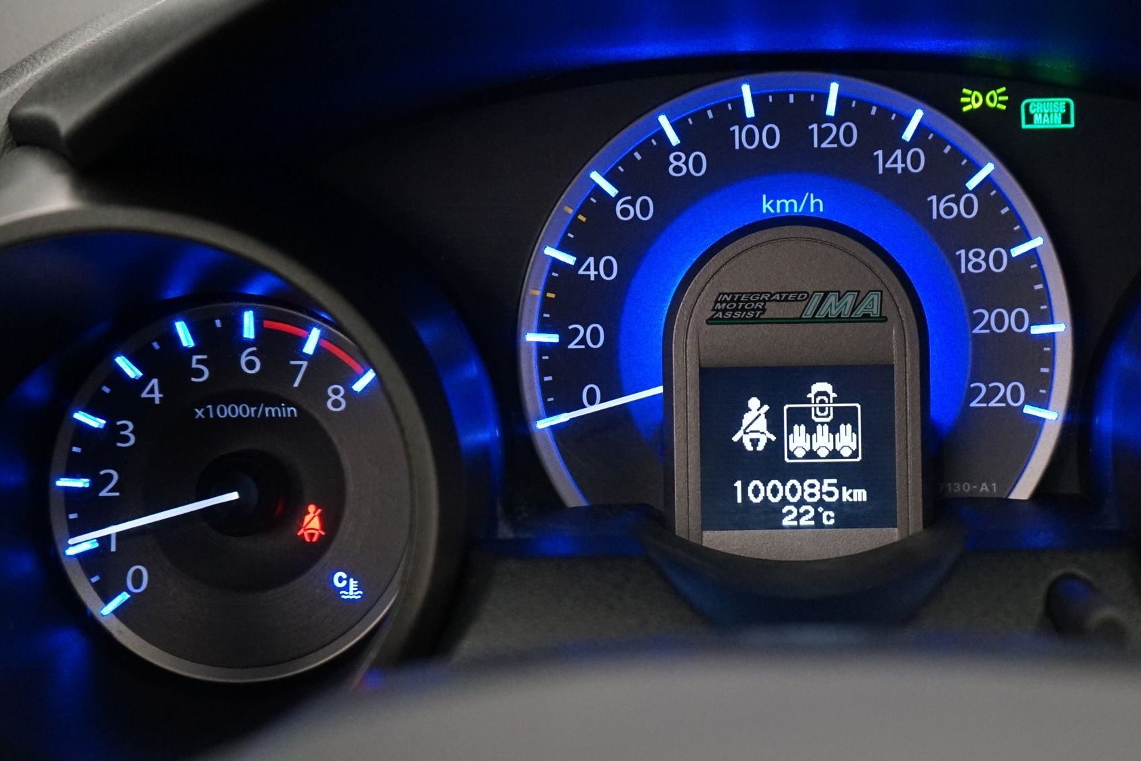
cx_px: 727
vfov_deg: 24.6
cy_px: 372
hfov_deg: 36.0
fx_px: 1743
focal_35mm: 55
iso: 4000
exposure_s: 1/160
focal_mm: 37
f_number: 4
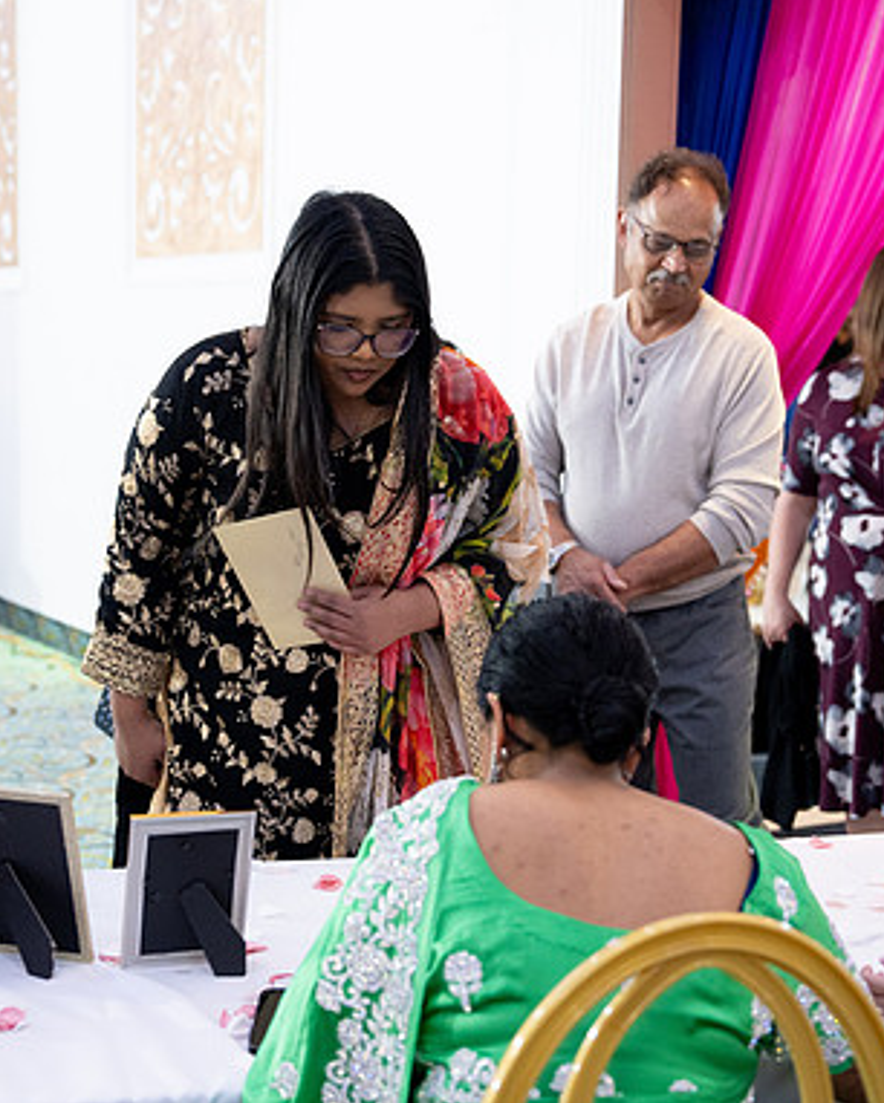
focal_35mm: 57
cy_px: 547
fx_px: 1863
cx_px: 442
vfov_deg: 33.0
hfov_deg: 26.7
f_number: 2.8
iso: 1600
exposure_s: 1/125
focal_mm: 40
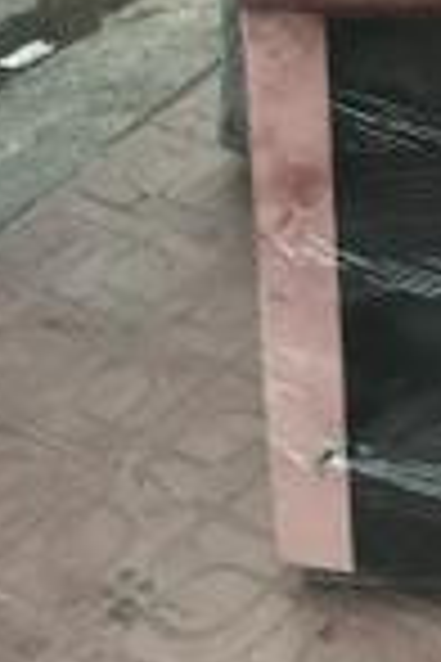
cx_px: 774
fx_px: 1745
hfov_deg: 13.1
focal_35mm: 95
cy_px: -54
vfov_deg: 20.5
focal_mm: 3.99
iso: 32
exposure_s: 1/33
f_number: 1.8
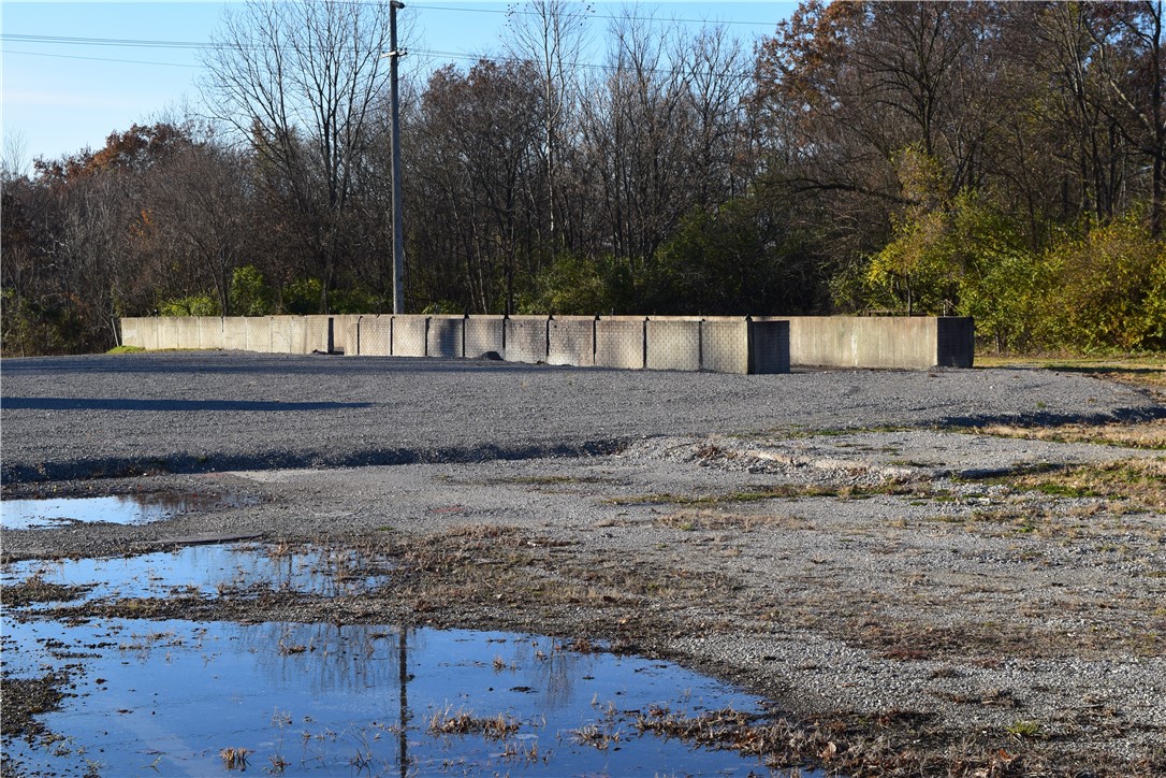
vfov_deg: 20.2
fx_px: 2186
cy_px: 389
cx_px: 583
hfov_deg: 29.9
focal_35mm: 68
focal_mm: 45
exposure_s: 1/500
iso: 360
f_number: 11
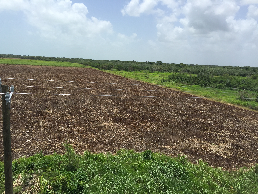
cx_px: 129
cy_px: 97
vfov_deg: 48.2
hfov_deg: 61.7
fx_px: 216
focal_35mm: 29
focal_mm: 4.15
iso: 32
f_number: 2.2
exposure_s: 1/3049
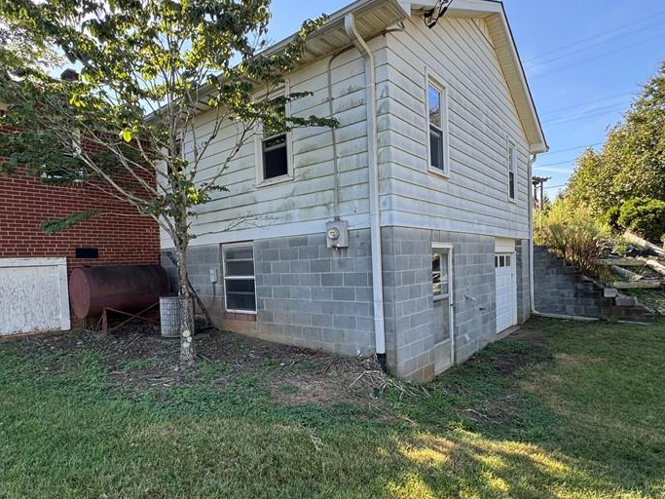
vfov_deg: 63.1
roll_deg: +1.4
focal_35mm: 21
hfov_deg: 78.9
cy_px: 285
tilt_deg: -3.6
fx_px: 403
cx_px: 310
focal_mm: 2.22
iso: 40
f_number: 2.2
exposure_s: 1/244
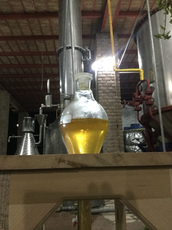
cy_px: 115
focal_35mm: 31
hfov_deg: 45.4
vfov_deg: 58.4
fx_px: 205
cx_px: 86
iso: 320
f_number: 2.4
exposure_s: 1/17
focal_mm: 3.3
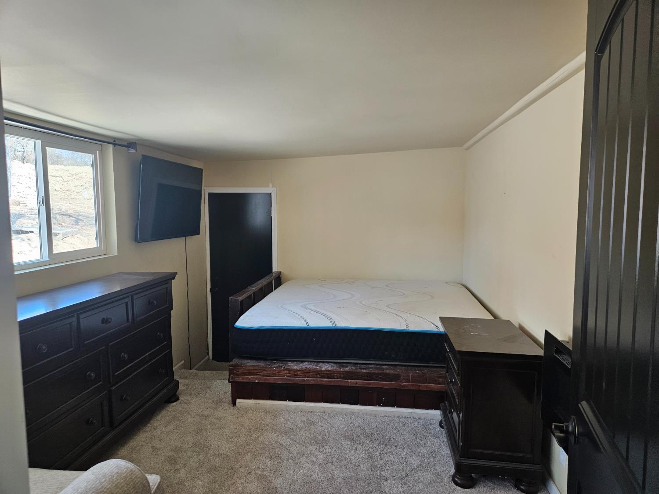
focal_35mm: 23
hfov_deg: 73.9
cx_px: 330
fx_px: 438
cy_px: 247
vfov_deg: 58.9
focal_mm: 5.4
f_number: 1.8
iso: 320
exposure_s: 1/170
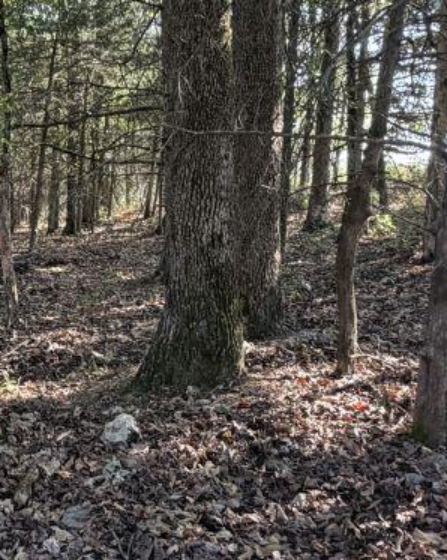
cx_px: -53
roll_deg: -3.9
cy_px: 263
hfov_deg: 27.5
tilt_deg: -7.1
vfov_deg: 37.3
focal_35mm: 50
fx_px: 828
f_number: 2.2
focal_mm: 2.22
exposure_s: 1/121
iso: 200
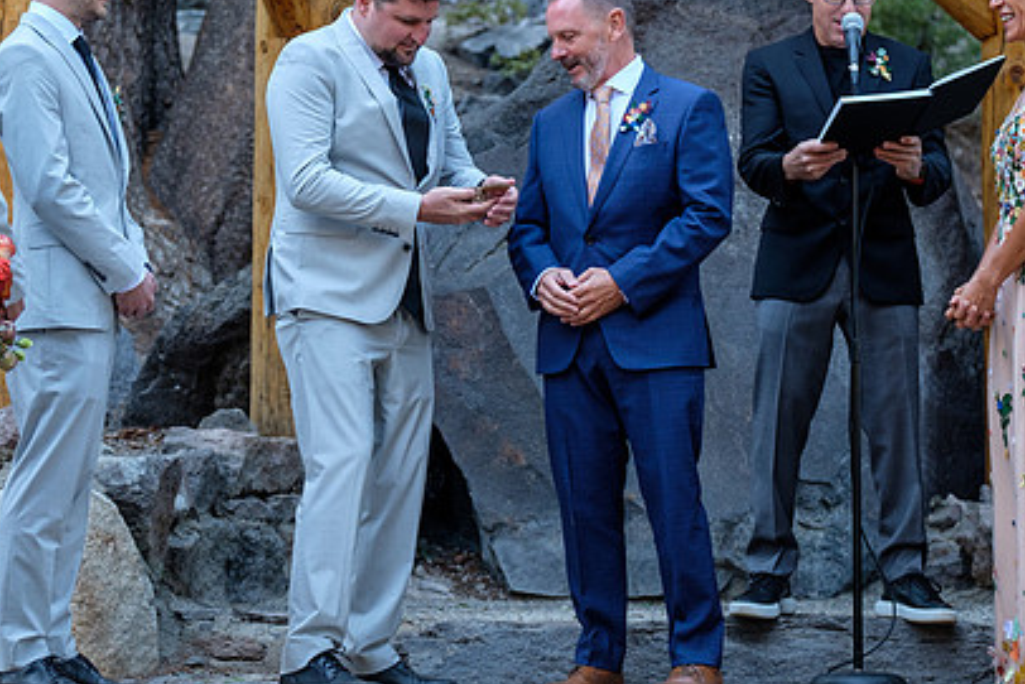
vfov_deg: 11.4
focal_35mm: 120
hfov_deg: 17.1
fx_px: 3418
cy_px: 231
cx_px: 472
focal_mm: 56.3
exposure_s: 1/120
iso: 640
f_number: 2.8
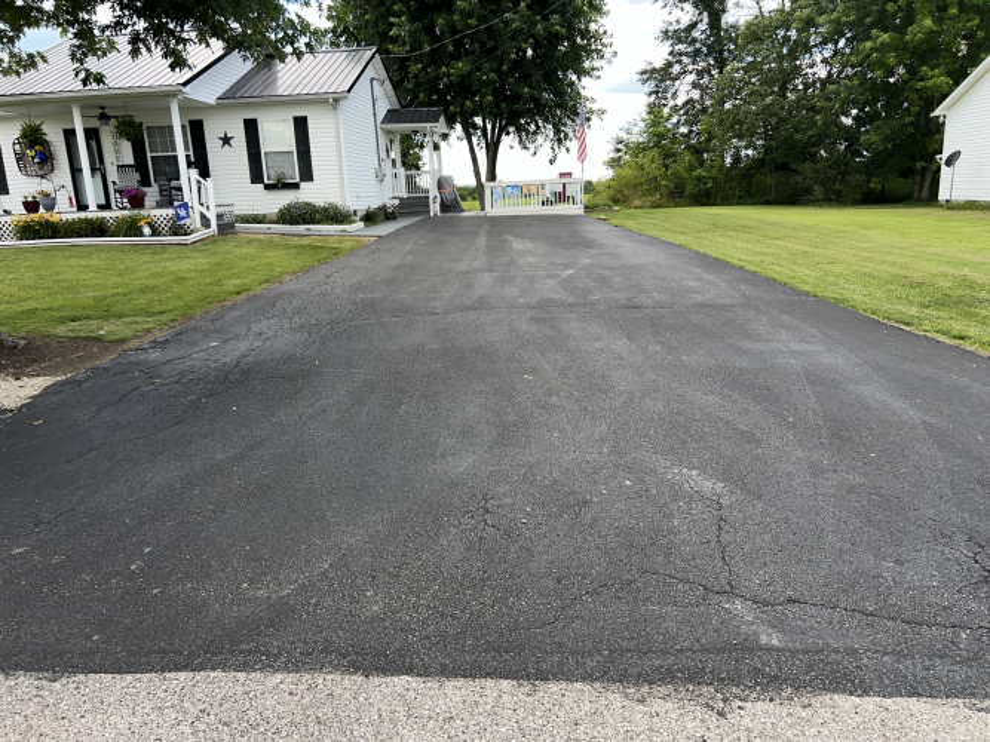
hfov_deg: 67.3
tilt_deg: -12.6
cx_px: 495
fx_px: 743
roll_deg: +3.4
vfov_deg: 53.0
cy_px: 371
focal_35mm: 26
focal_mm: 5.7
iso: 32
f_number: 1.5
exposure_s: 1/1326
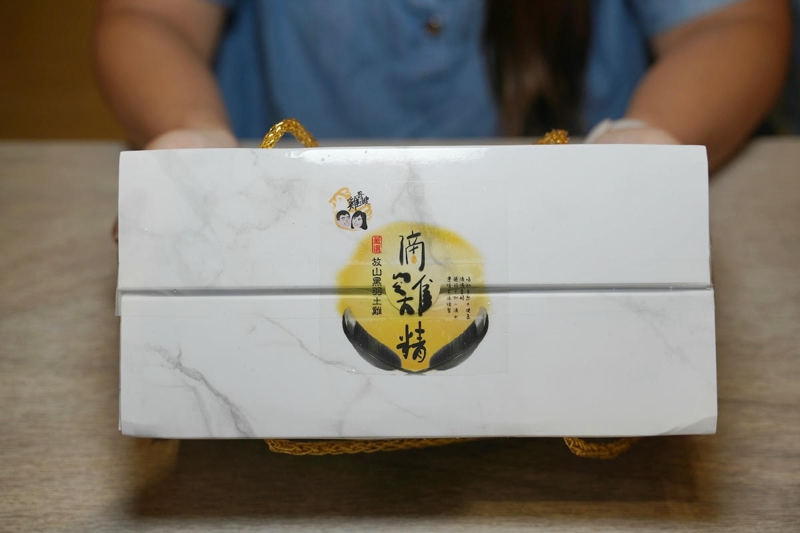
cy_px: 266
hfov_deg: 50.7
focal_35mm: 38
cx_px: 400
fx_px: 844
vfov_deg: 35.1
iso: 100
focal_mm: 38
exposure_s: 1/60
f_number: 4
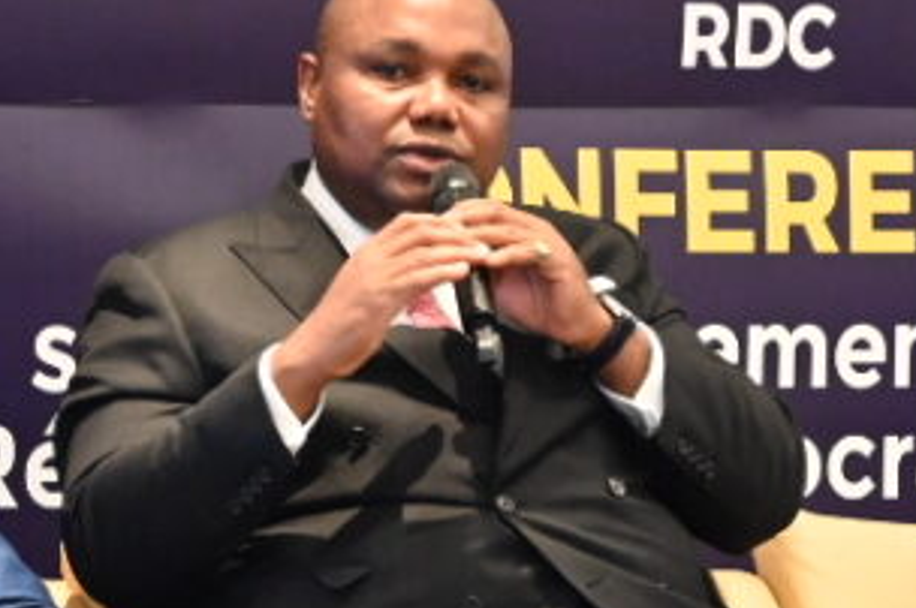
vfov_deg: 3.9
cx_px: 624
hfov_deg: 5.8
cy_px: 644
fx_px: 8998
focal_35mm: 354
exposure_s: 1/125
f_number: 4
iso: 2200
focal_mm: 70
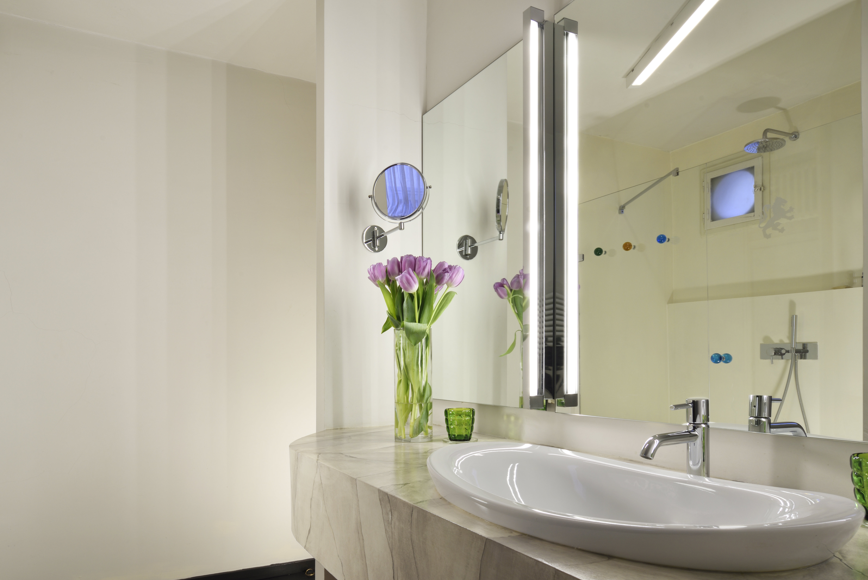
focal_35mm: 24
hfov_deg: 73.5
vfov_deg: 52.6
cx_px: 387
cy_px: 360
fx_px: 579
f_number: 13
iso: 100
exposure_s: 1/250
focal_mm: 19
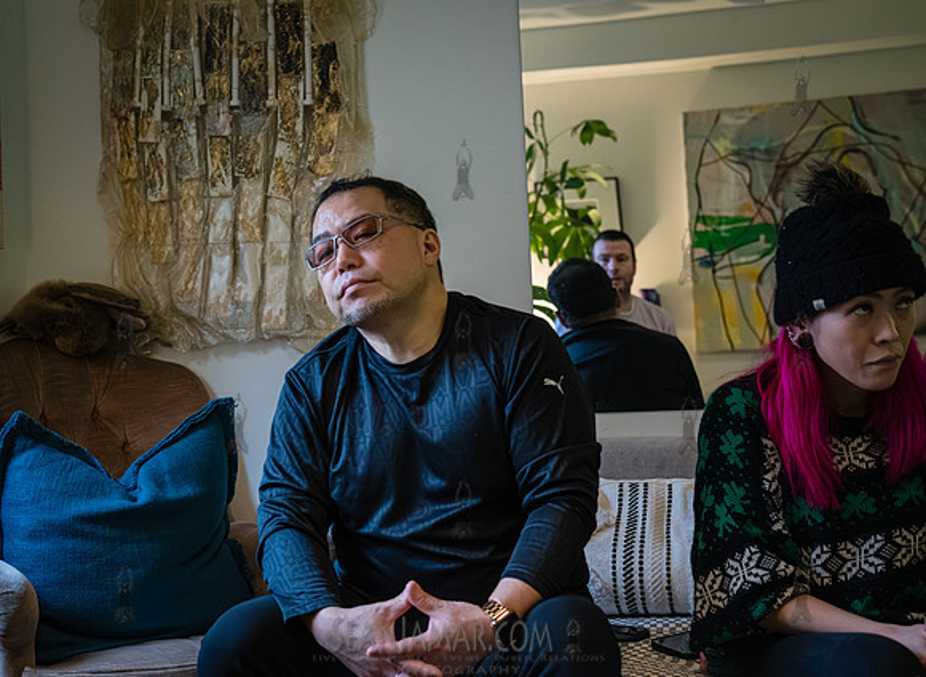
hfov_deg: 39.3
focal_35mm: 49
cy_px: 308
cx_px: 372
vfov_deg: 29.3
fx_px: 1292
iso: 8000
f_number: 3.5
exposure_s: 1/200
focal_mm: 42
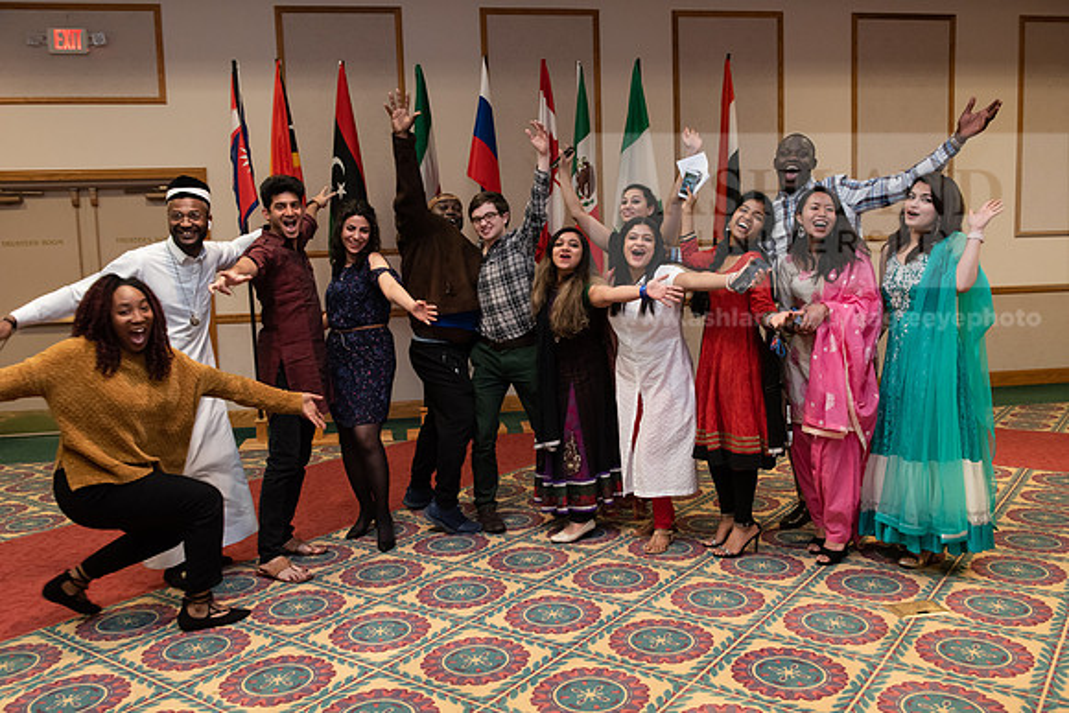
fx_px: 921
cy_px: 356
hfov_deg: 60.3
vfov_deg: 42.3
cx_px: 534
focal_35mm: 31
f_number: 6.3
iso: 2500
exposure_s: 1/200
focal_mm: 31
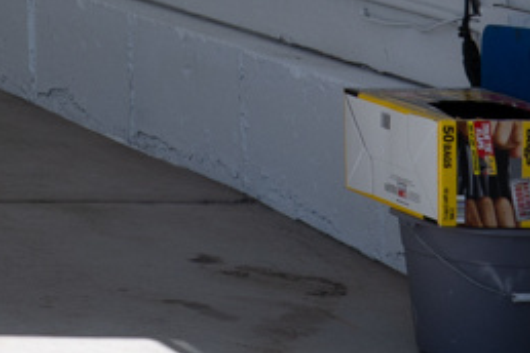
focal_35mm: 254
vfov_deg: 5.2
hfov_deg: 6.8
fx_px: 3739
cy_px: -621
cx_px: -1358
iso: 100
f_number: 4.5
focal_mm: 32
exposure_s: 1/400
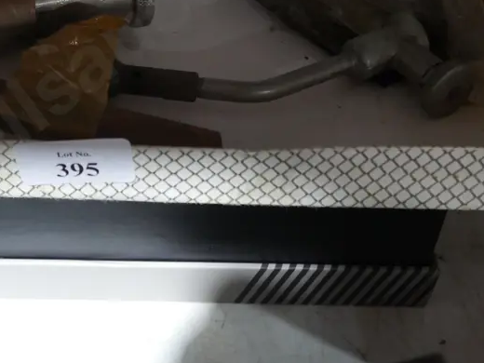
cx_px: 136
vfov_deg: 21.4
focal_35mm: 67
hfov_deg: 28.6
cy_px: 33
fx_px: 937
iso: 1600
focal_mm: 17
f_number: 4
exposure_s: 1/60
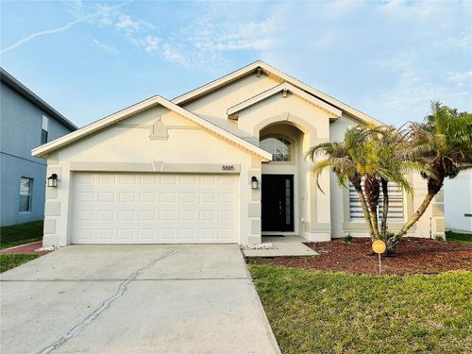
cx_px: 236
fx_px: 327
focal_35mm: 24
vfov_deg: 56.8
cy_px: 177
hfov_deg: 71.6
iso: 80
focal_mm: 6.86
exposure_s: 1/1517
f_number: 1.78
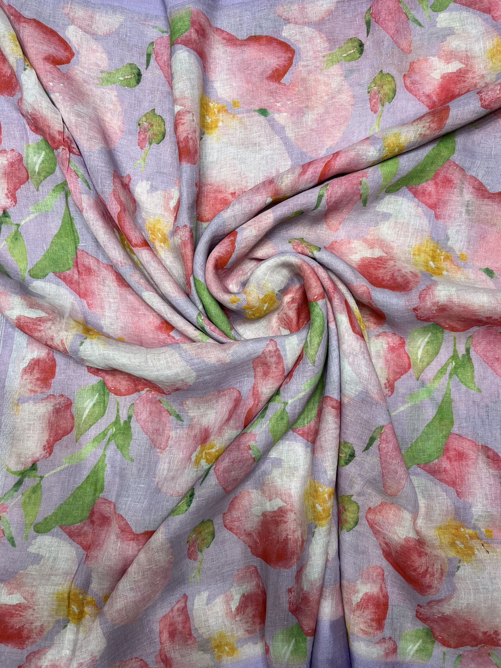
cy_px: 334
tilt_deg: -86.0
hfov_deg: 53.1
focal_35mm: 26
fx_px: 502
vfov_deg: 67.3
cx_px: 250
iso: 50
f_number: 1.6
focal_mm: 5.1
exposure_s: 1/361
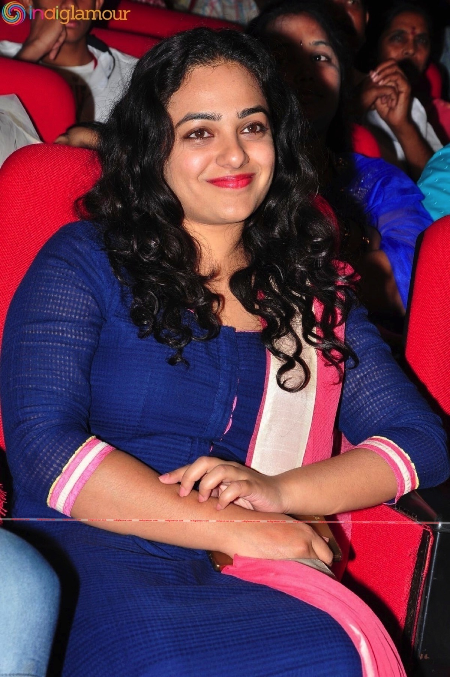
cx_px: 225
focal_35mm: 105
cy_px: 338
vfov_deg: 19.5
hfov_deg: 13.0
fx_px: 1973
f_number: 11
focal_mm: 70
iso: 320
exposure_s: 1/125
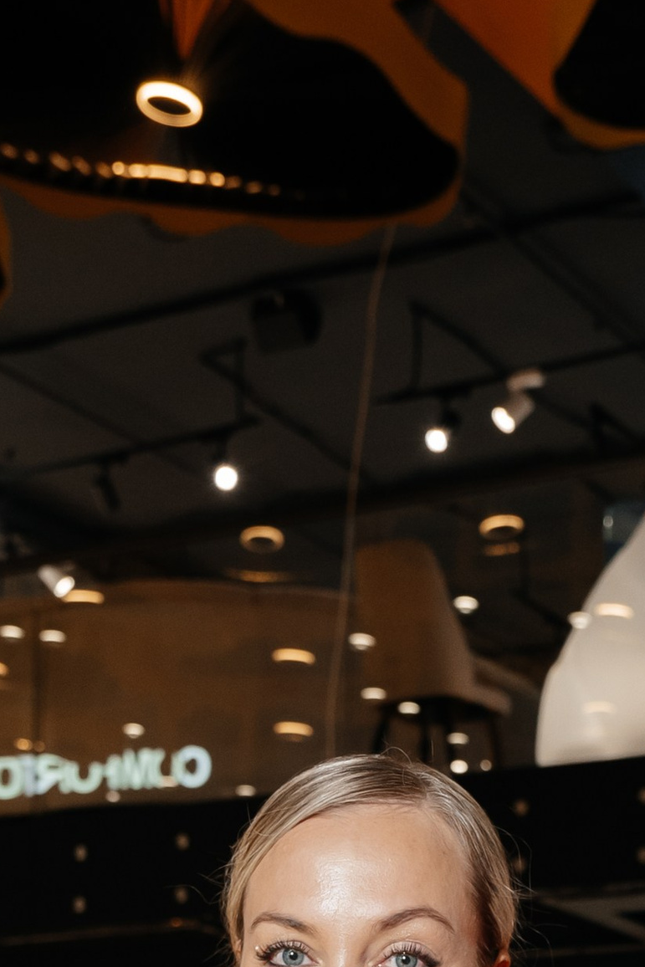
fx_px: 2498
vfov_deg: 18.4
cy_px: 1598
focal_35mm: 93
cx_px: 343
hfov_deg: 14.7
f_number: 5
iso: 1000
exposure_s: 1/160
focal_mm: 28
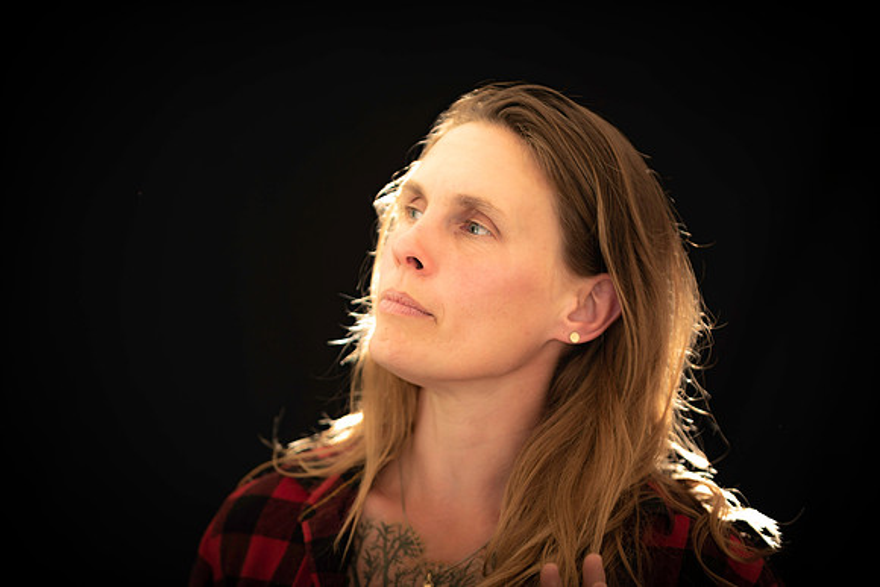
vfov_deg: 6.9
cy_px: 294
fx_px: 4890
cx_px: 440
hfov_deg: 10.3
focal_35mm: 200
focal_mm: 200
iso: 50
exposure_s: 1/30
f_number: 2.8
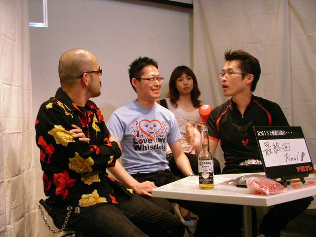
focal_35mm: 38
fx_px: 347
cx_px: 158
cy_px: 118
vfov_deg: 37.7
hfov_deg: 49.0
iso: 400
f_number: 3.5
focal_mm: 5.8
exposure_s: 1/40
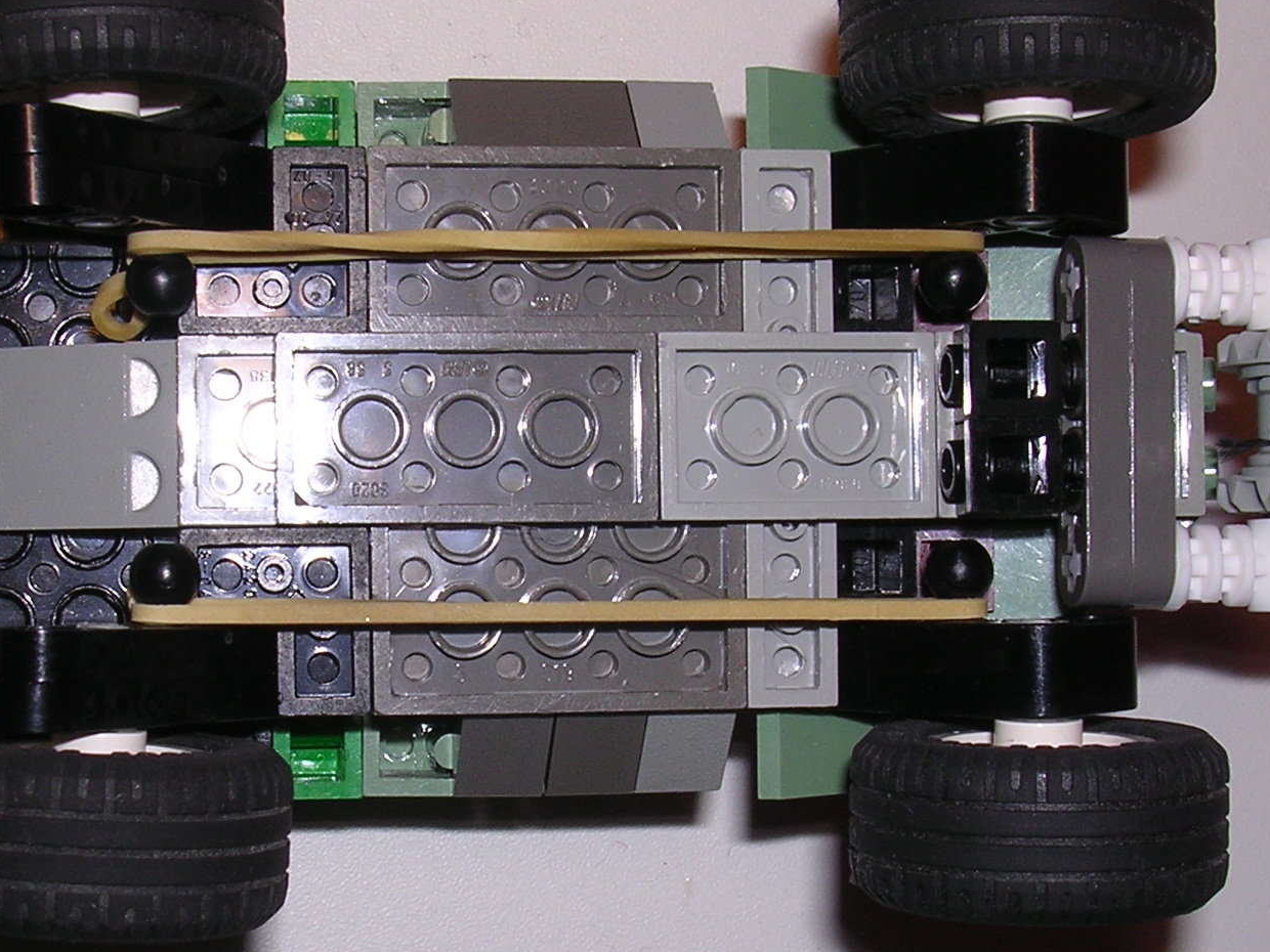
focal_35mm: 71
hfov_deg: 27.3
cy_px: 577
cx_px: 504
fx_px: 2605
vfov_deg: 20.7
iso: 100
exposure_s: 1/60.1
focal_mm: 6.6
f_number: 5.9
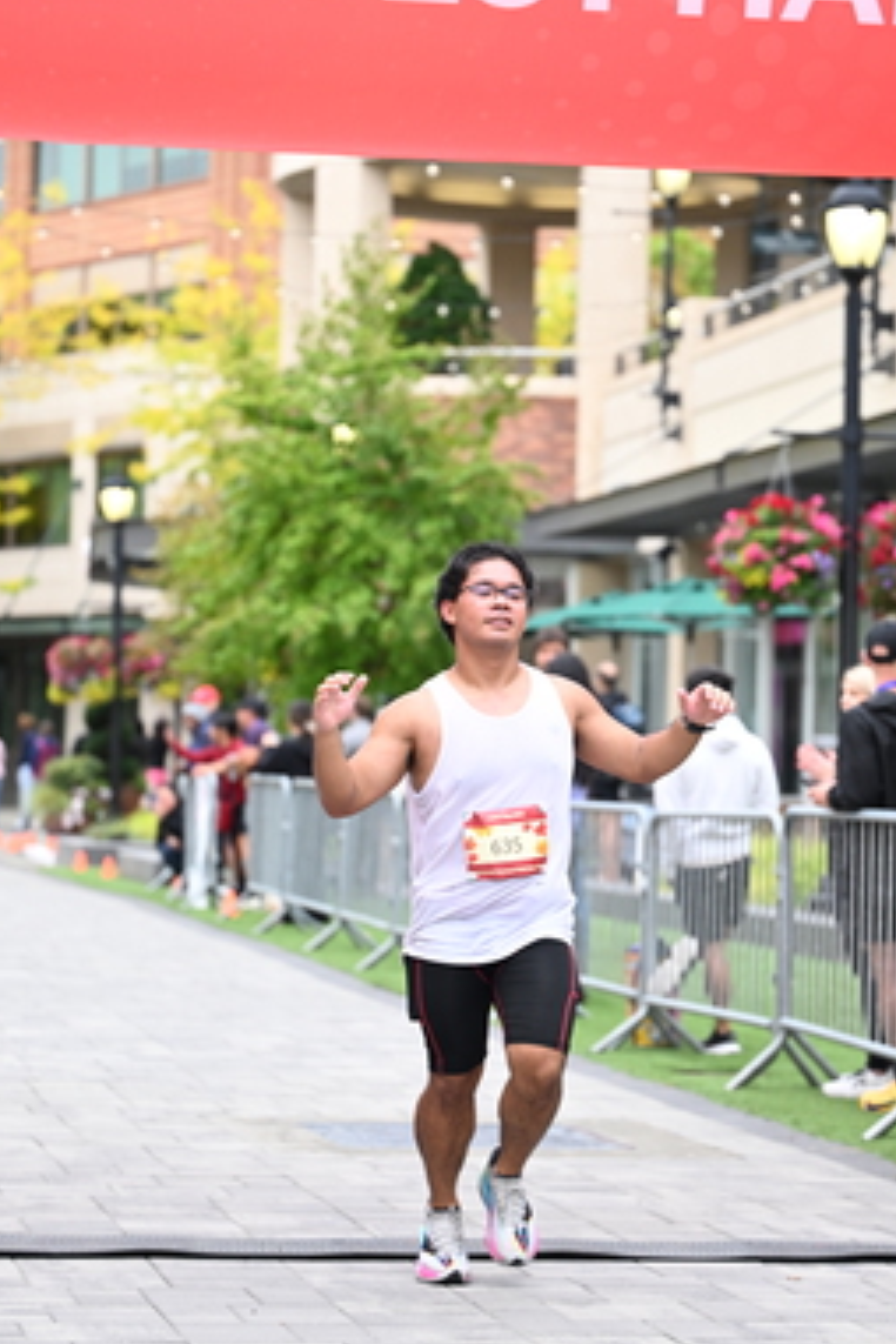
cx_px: 559
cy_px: 667
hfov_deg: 11.7
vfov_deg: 17.5
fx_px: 4368
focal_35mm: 117
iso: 800
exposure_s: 1/1600
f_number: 2.8
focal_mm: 81
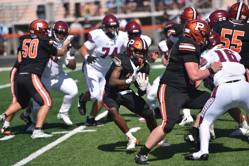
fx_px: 1384
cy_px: 83
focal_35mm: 200
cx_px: 124
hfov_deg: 10.3
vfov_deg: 6.9
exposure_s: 1/2500
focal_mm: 200
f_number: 2.8
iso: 100
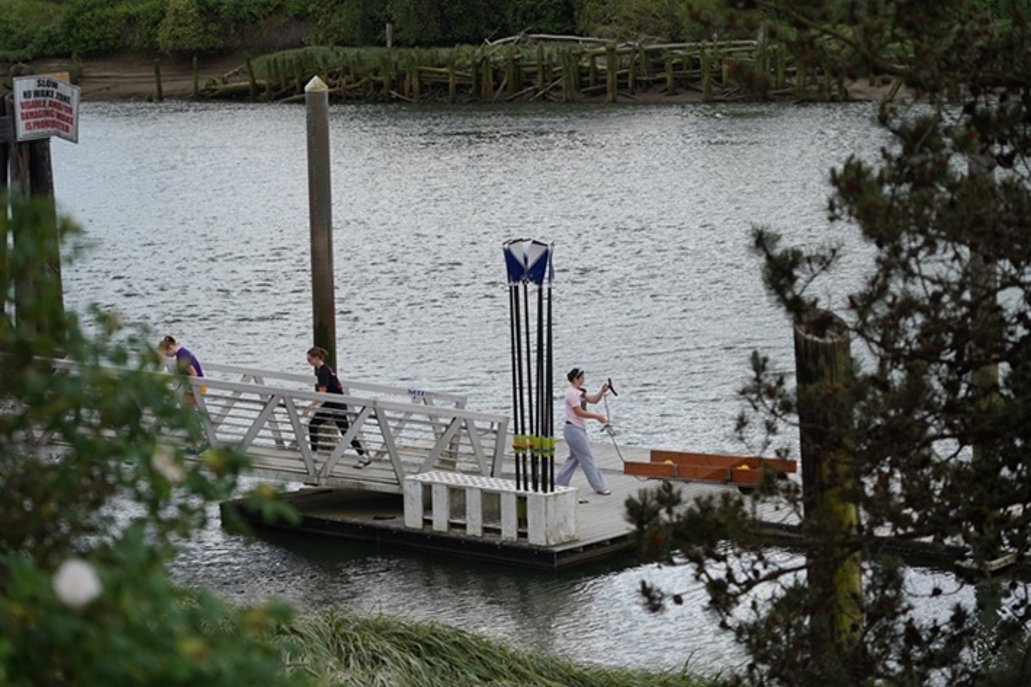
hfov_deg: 21.9
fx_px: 2663
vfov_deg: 14.7
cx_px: 516
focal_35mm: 93
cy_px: 344
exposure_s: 1/640
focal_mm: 93
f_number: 4.5
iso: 100
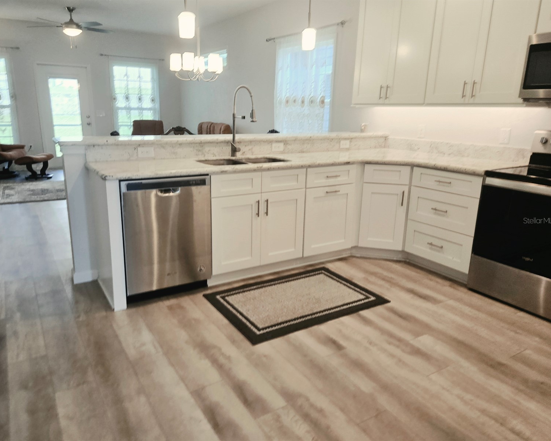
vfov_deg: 58.8
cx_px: 264
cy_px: 220
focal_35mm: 24
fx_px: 391
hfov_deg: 70.3
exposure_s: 1/120
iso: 160
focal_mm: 5.4
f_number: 1.8
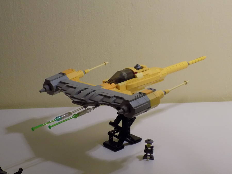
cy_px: 87
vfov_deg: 18.9
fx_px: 523
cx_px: 116
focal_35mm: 78
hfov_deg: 25.0
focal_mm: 13.9
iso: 400
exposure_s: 1/13
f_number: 4.3
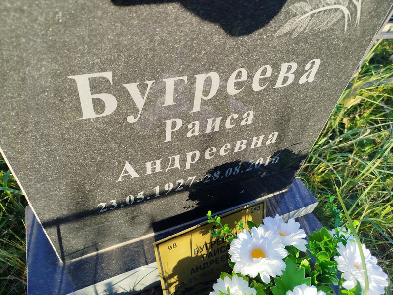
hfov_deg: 71.6
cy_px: 148
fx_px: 272
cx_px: 196
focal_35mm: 24
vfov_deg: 56.8
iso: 50
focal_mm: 5.31
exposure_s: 1/298
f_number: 1.7
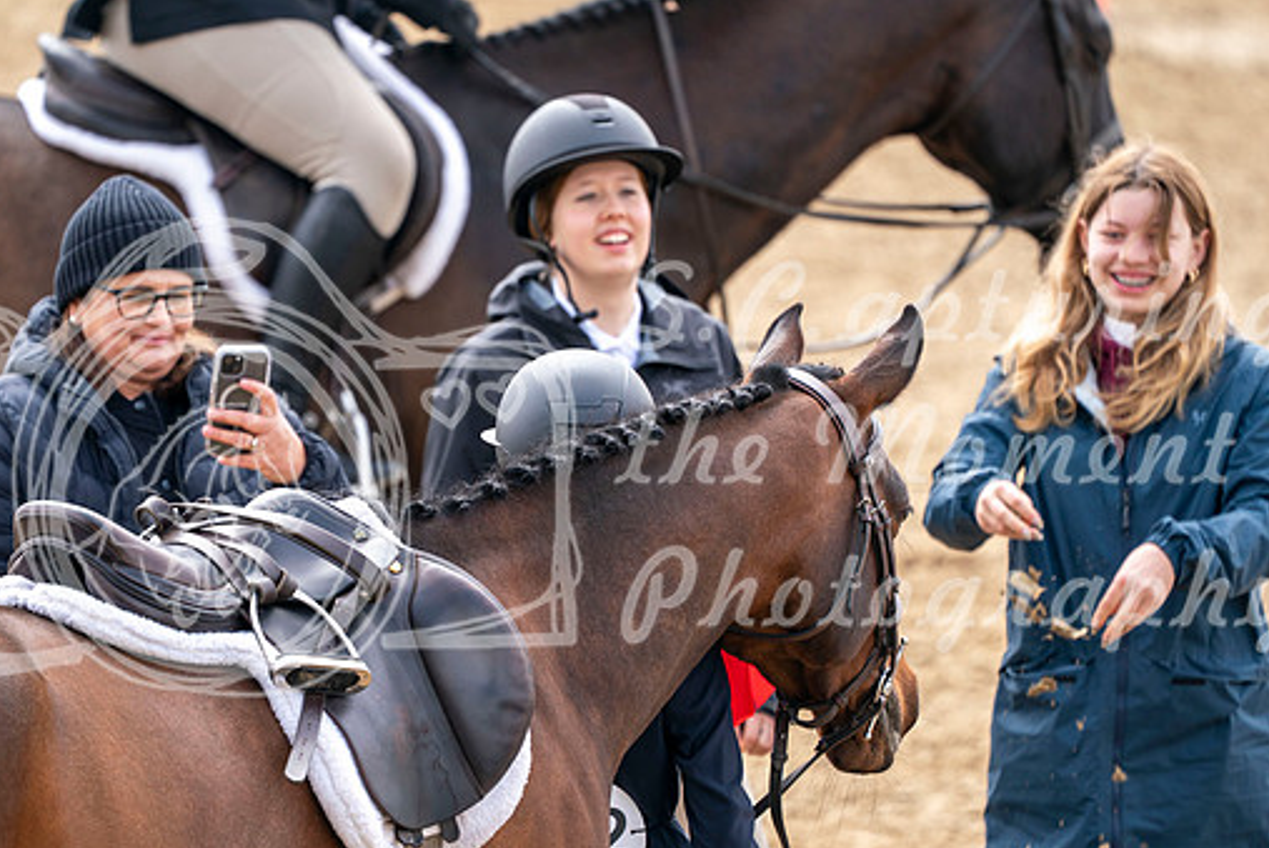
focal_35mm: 391
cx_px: 573
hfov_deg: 5.3
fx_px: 13794
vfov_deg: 3.5
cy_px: 457
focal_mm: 342
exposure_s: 1/400
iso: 320
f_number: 5.6
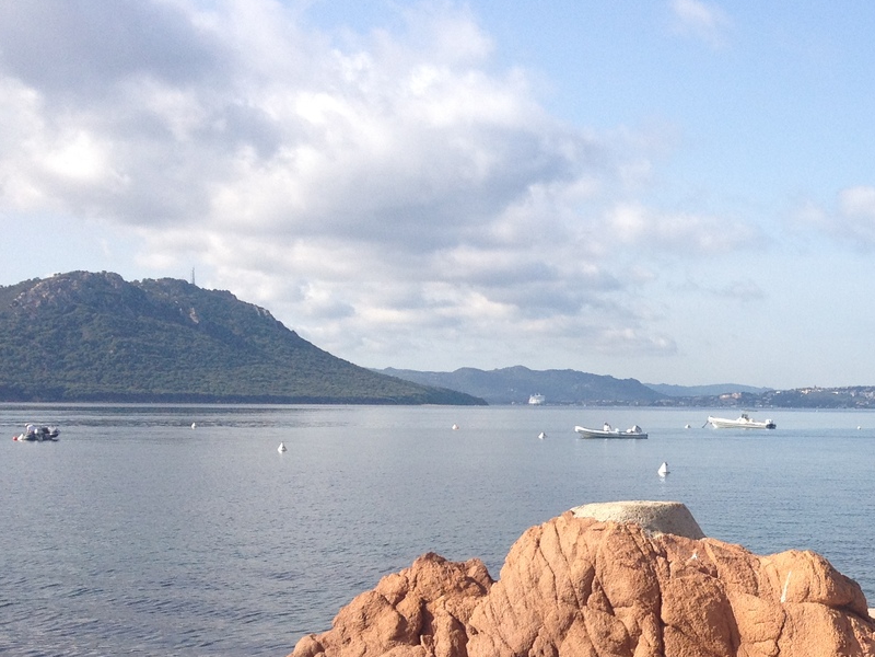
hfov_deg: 26.4
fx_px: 1769
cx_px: 868
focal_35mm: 70
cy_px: 474
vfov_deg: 20.9
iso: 64
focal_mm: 4.28
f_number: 2.4
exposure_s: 1/1416
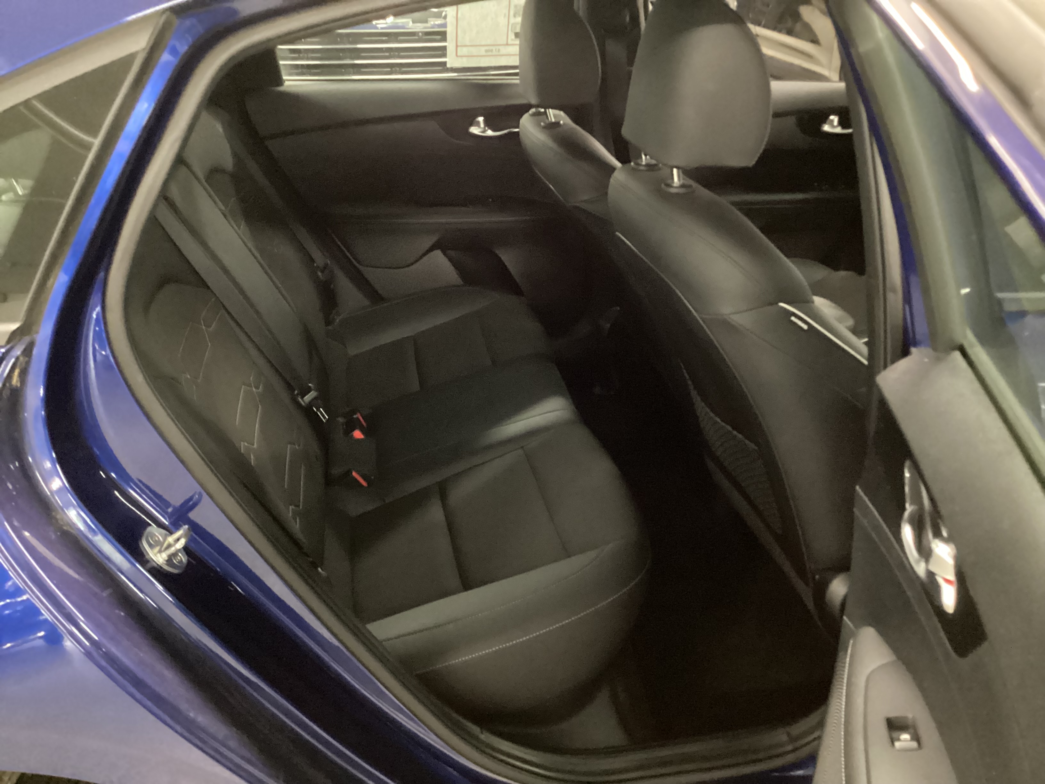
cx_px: 522
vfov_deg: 45.4
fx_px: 936
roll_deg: -0.1
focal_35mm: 31
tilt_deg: -28.8
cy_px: 392
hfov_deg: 58.4
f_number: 2.4
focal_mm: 3.3
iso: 800
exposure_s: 1/17
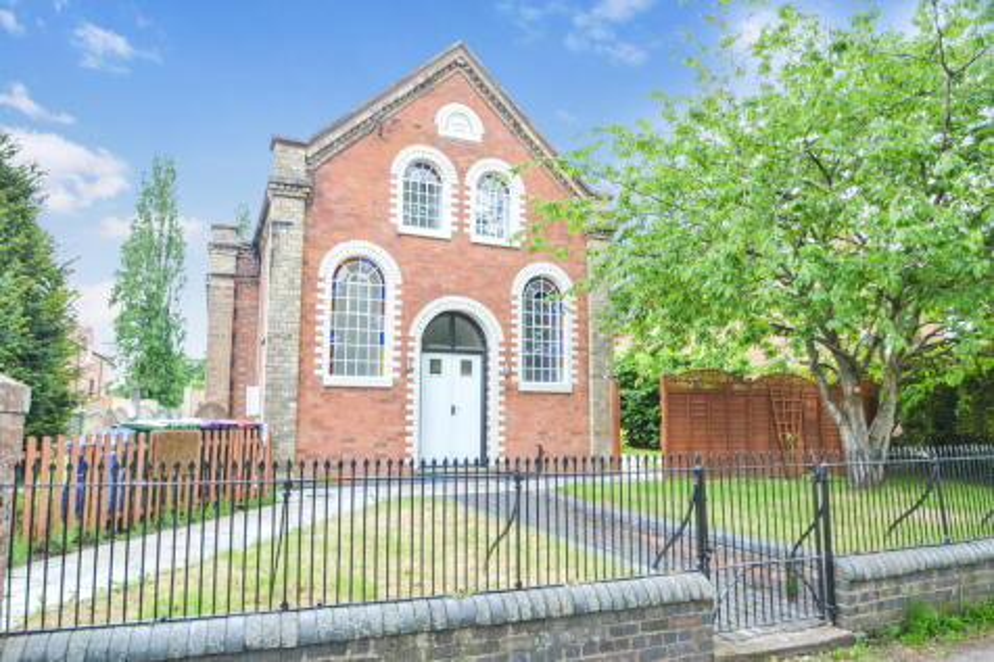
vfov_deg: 59.5
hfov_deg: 81.2
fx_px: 580
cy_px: 331
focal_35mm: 21
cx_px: 497
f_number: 5.6
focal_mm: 14
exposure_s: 1/125
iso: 125
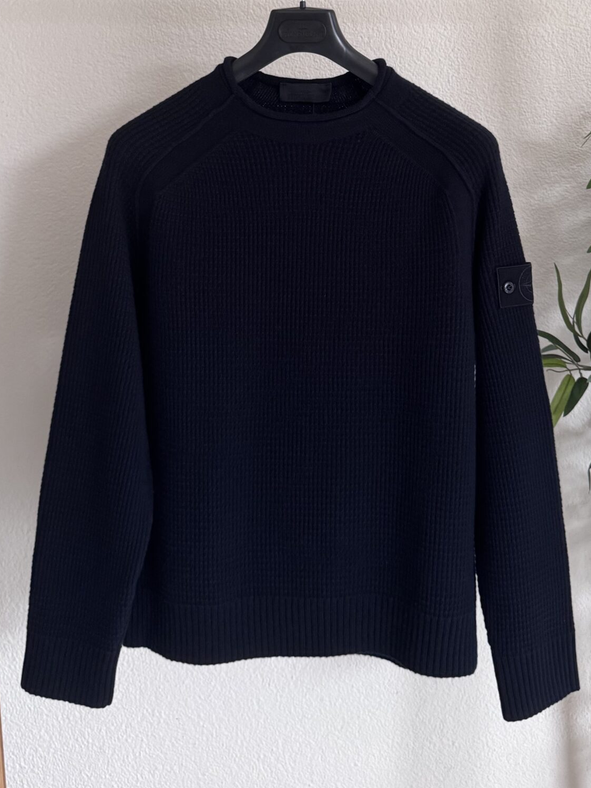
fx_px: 933
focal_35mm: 41
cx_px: 320
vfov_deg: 43.9
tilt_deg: -1.9
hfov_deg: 35.1
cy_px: 175
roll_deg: -0.5
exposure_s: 1/60
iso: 400
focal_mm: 6.76
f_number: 1.78
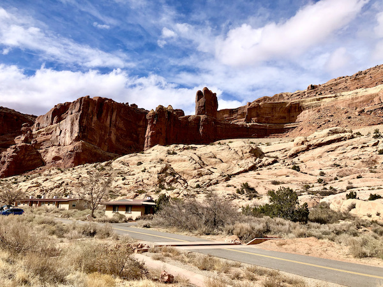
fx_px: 310
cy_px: 144
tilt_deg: +11.9
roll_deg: -2.9
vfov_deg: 49.7
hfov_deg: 63.4
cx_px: 192
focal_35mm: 28
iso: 25
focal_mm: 4
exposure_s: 1/3247
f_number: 1.8
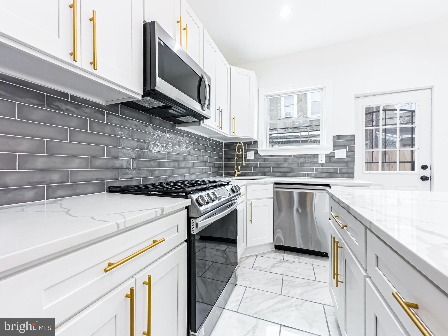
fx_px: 181
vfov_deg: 85.7
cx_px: 224
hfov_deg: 102.1
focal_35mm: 14
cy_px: 168
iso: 64
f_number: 2.2
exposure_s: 1/120
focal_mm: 2.22
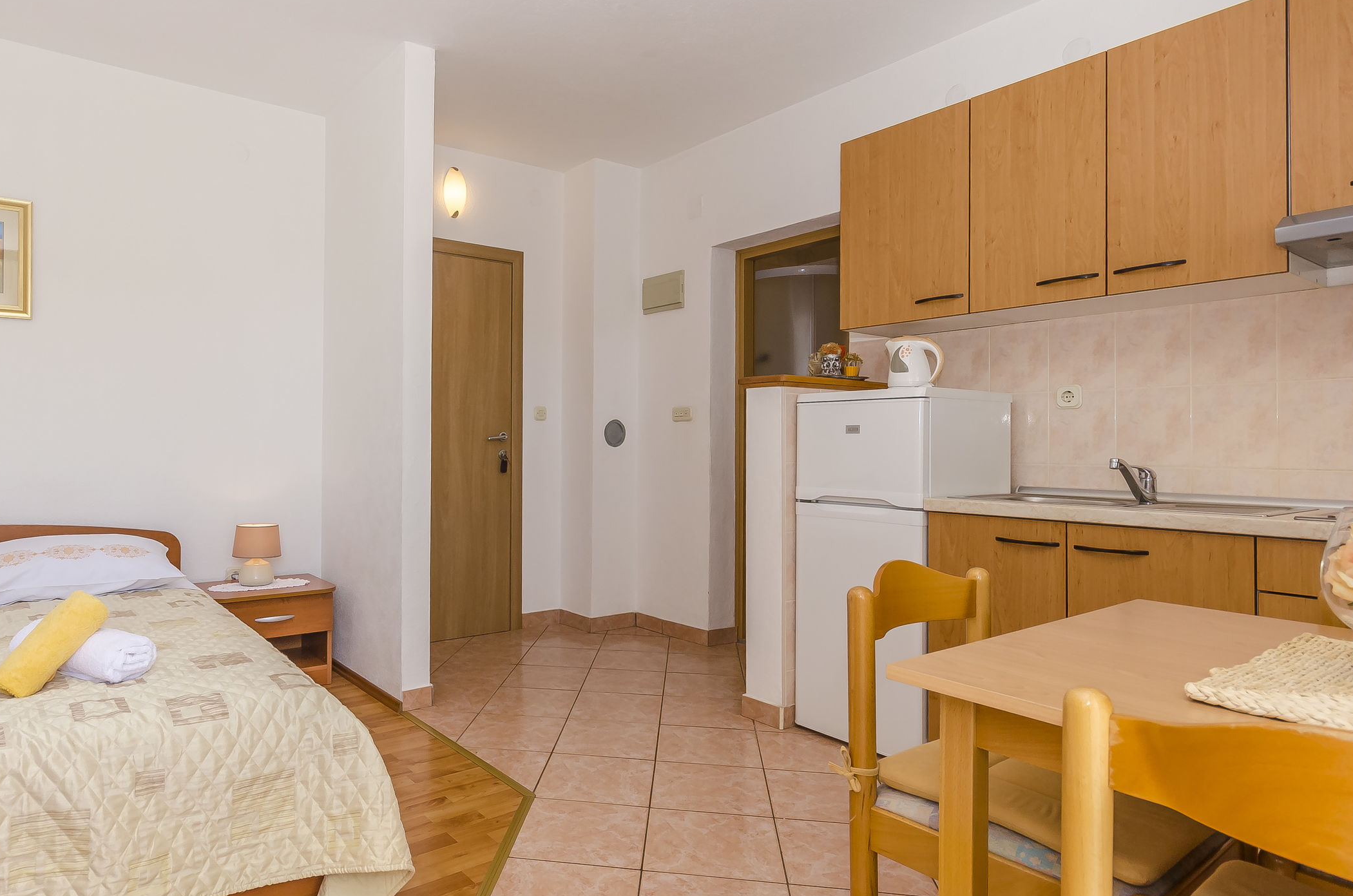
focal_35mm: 20
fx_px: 750
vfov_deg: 61.7
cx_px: 553
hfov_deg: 83.2
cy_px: 424
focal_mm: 10
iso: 160
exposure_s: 1/100
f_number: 7.1
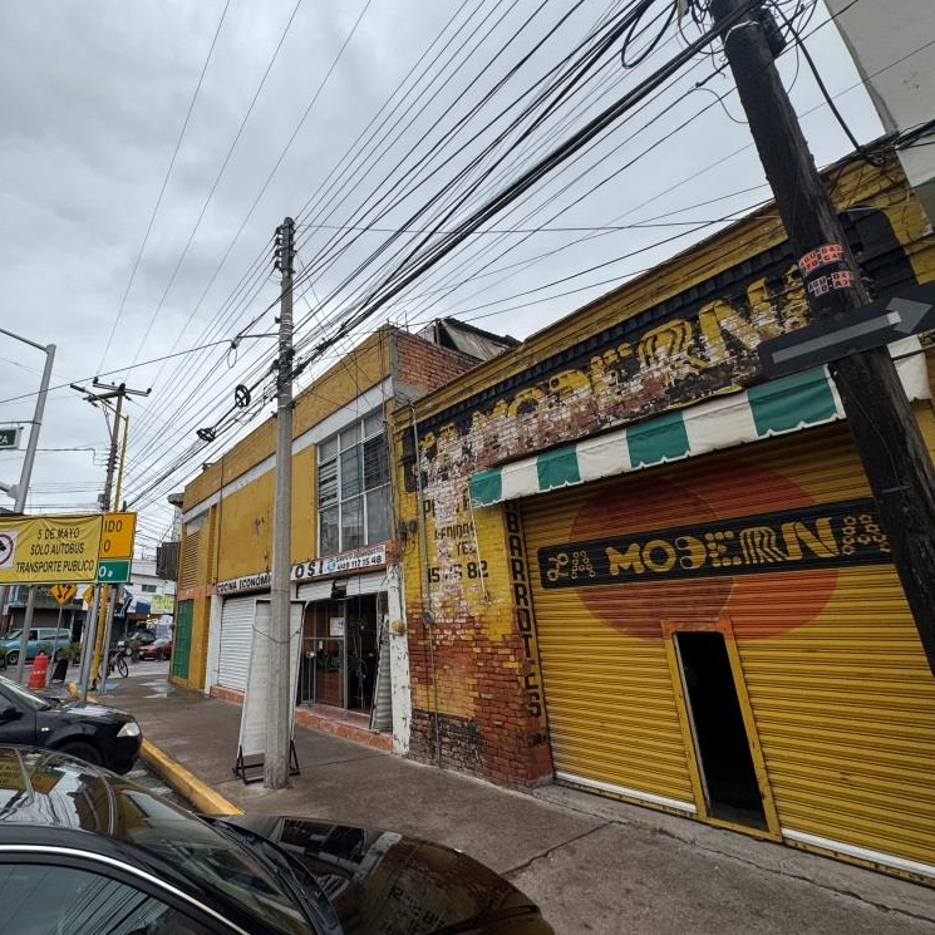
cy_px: 457
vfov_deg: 84.0
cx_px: 328
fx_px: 520
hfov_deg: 81.7
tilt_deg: +18.9
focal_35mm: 17
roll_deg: +0.8
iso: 50
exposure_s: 1/1927
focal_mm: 2.22
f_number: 2.2
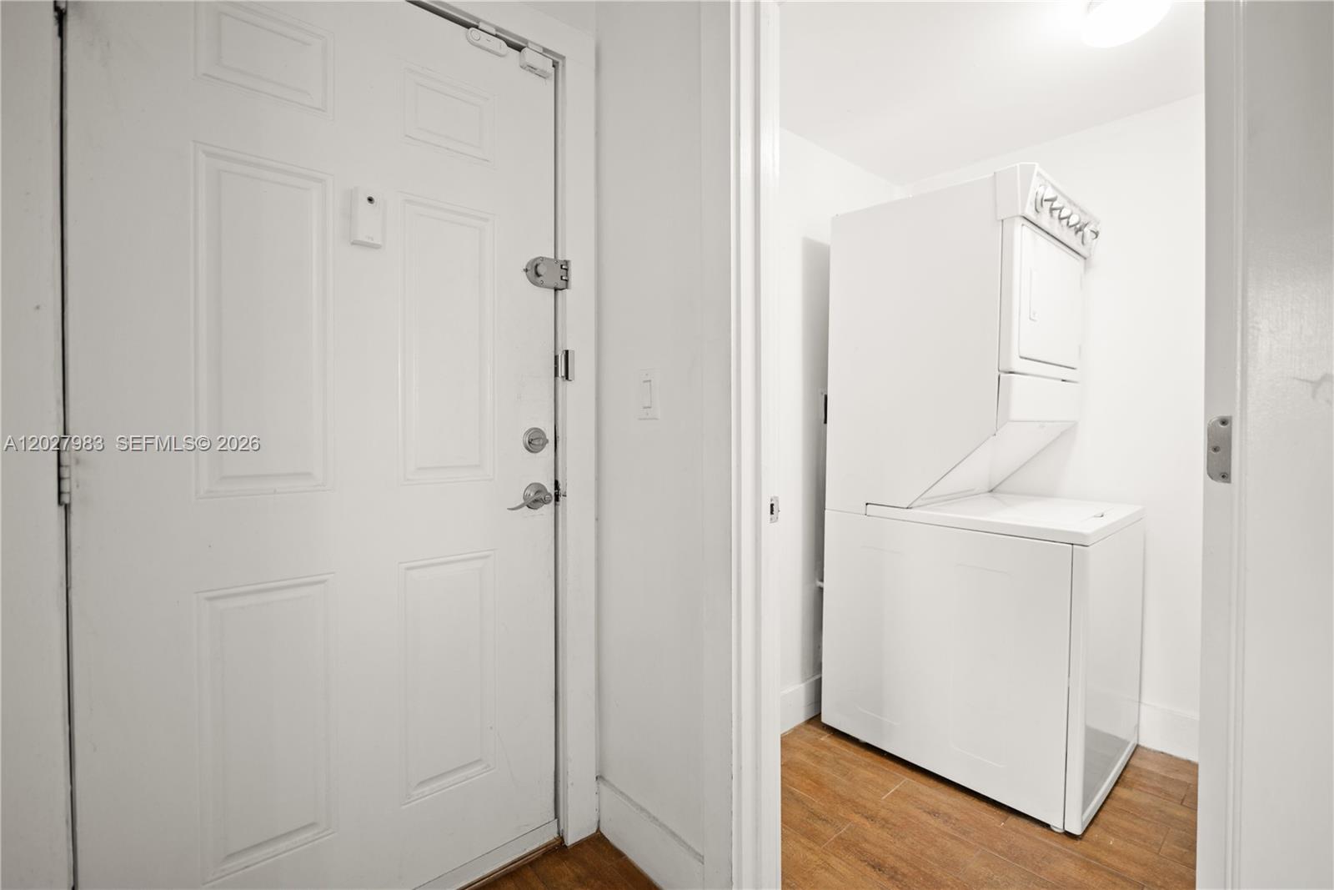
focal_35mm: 16
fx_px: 593
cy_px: 445
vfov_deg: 73.8
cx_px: 667
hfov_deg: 96.7
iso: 125
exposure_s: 1/15
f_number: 2.8
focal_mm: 16
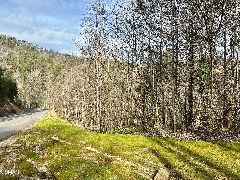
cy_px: 90
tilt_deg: -3.6
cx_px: 120
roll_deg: -1.2
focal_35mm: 24
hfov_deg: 71.6
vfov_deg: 56.8
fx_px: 166
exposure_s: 1/2809
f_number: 1.78
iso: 80
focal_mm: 6.86
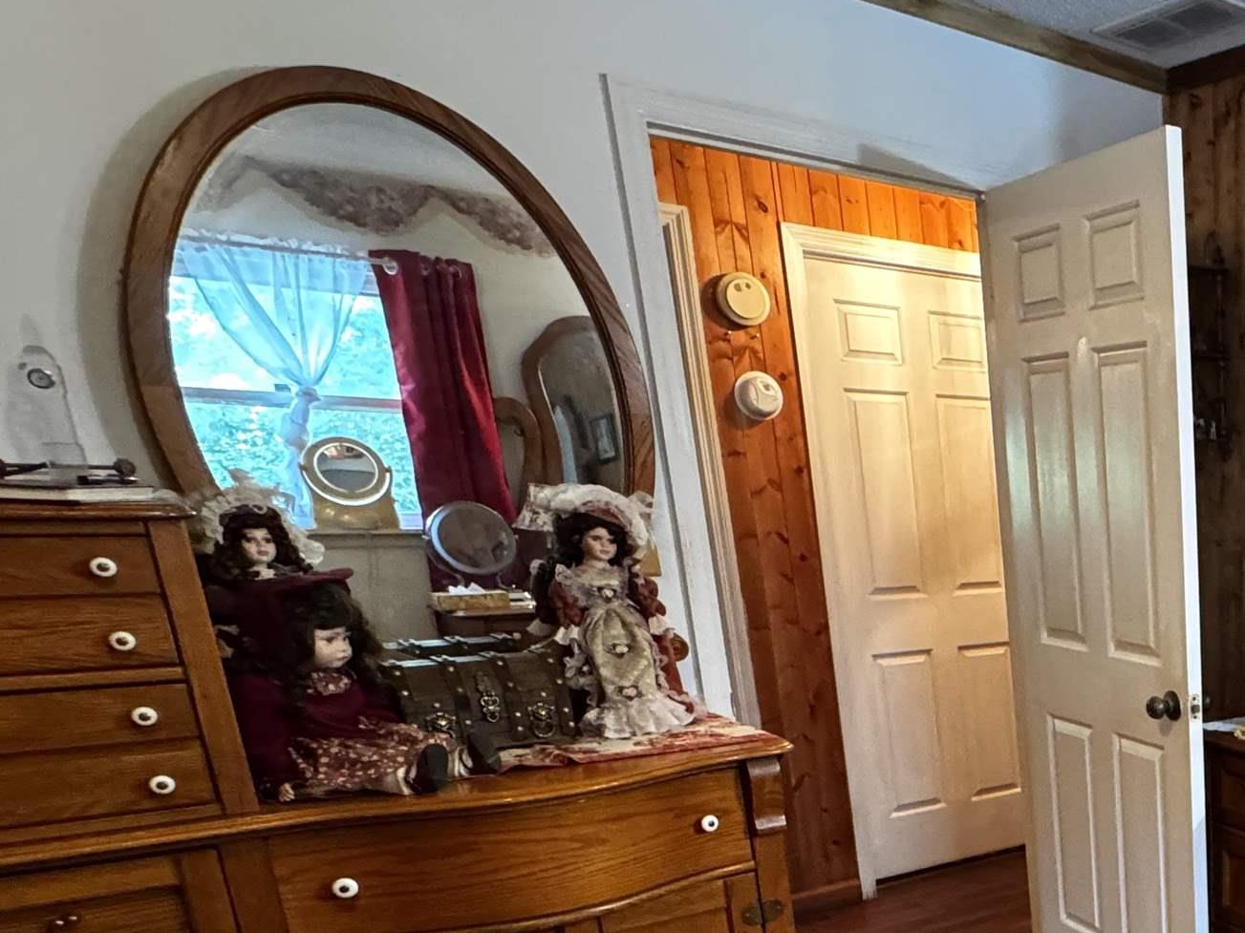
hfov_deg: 43.1
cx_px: 1368
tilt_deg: -17.8
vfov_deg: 39.7
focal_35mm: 33
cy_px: 845
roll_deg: -1.0
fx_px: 1187
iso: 800
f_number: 2.2
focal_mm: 2.22
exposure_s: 1/60
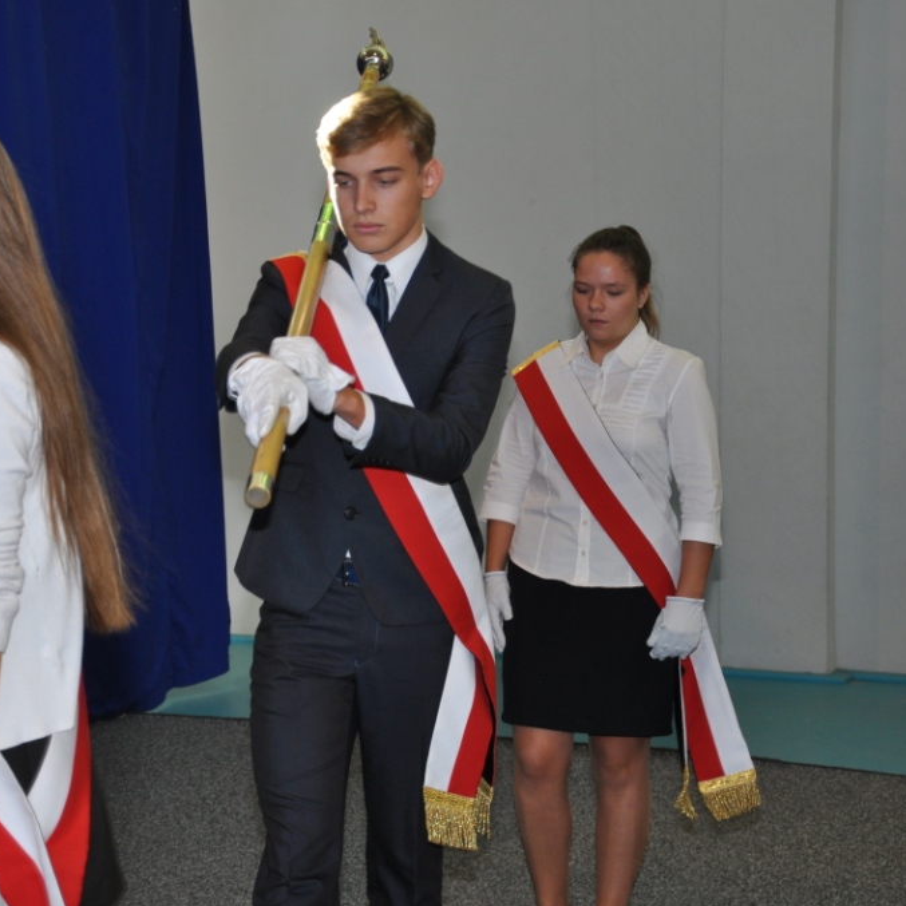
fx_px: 2566
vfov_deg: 20.0
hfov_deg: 20.0
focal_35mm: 87
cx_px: 323
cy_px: 454
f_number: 4.8
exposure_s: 1/60
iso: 400
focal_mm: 45
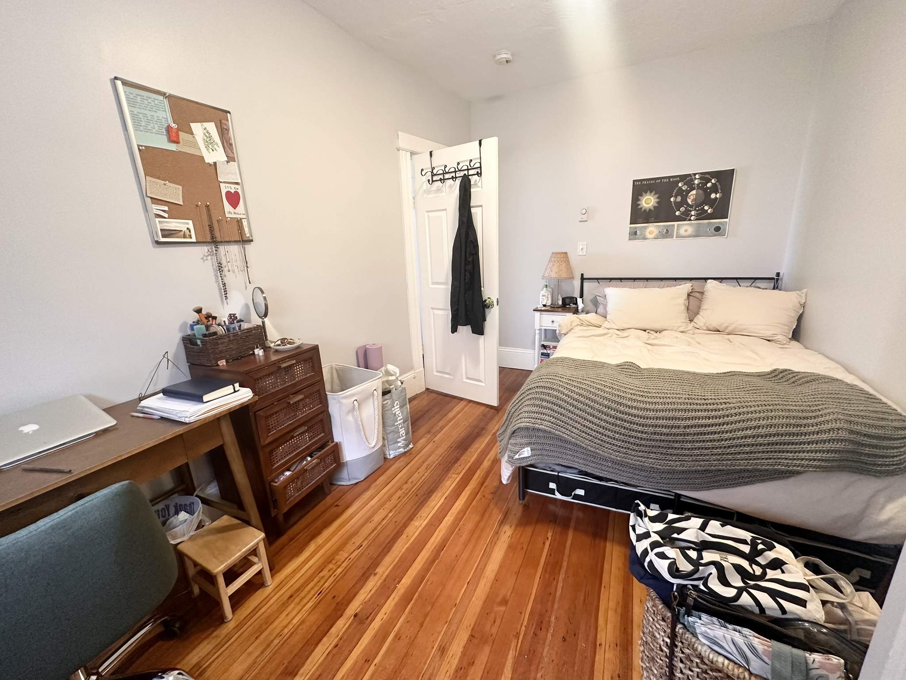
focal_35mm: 14
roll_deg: +2.2
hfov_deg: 102.1
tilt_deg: -14.4
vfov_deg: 85.7
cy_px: 340
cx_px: 453
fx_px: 366
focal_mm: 2.22
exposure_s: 1/60
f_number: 2.2
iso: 250
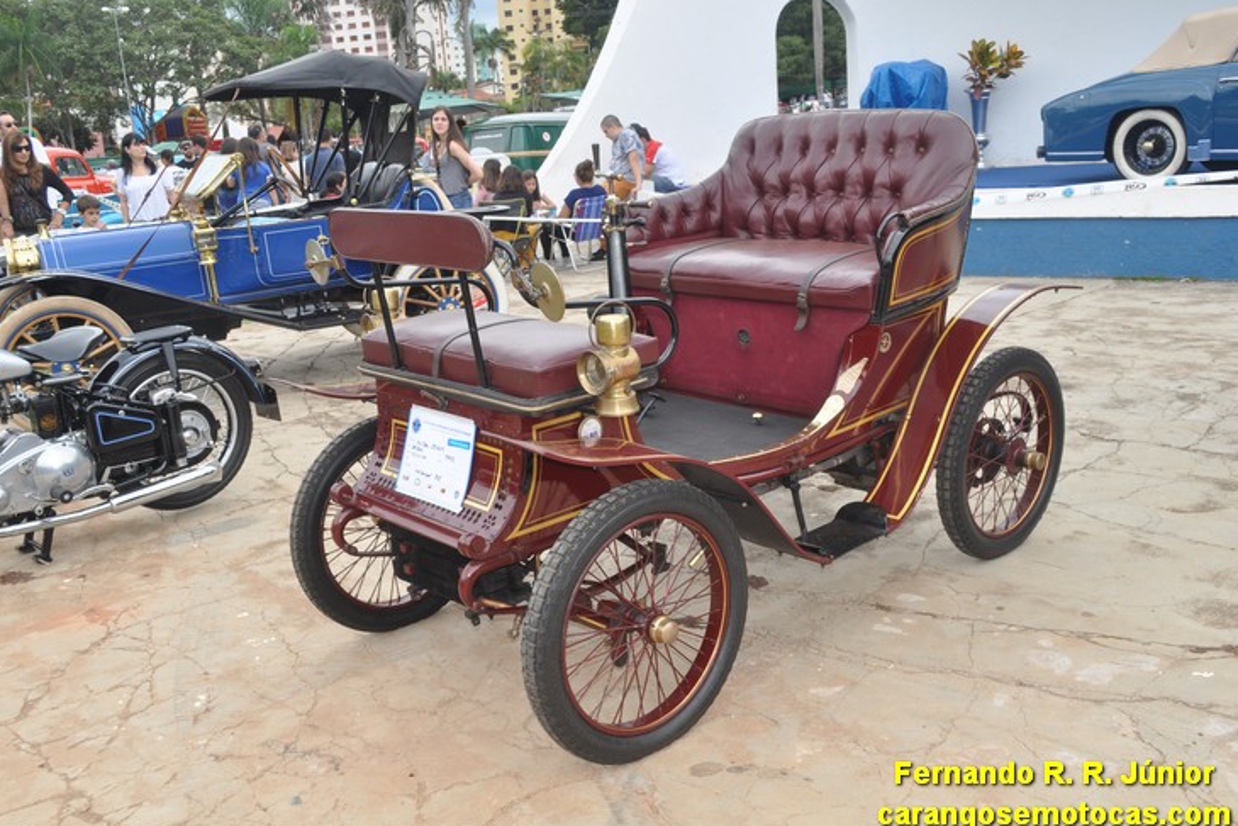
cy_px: 416
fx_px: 1169
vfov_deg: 38.9
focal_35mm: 34
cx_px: 605
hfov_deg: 55.8
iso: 200
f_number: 8
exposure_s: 1/200
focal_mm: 22
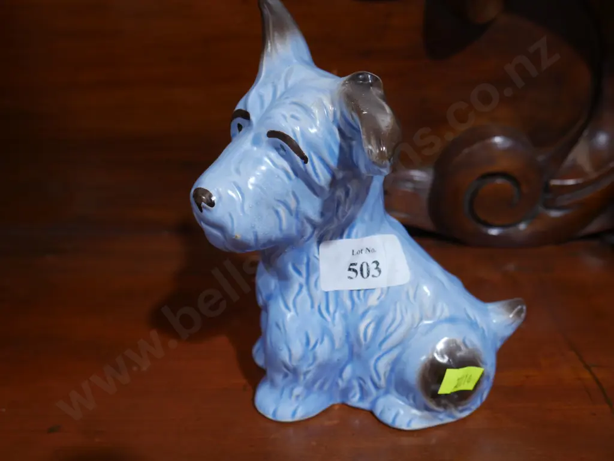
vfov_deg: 36.0
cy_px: 230
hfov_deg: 46.8
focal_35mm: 40
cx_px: 307
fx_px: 710
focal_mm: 20
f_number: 4.4
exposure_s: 1/60
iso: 500
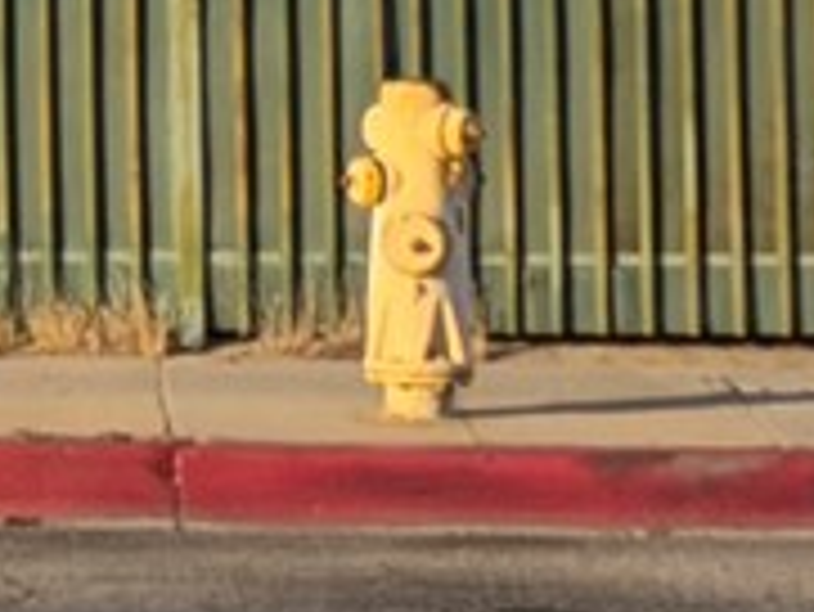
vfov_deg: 5.4
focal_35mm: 272
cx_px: -508
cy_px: -405
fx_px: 6400
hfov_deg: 7.1
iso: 64
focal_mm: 6.76
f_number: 1.78
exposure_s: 1/5587
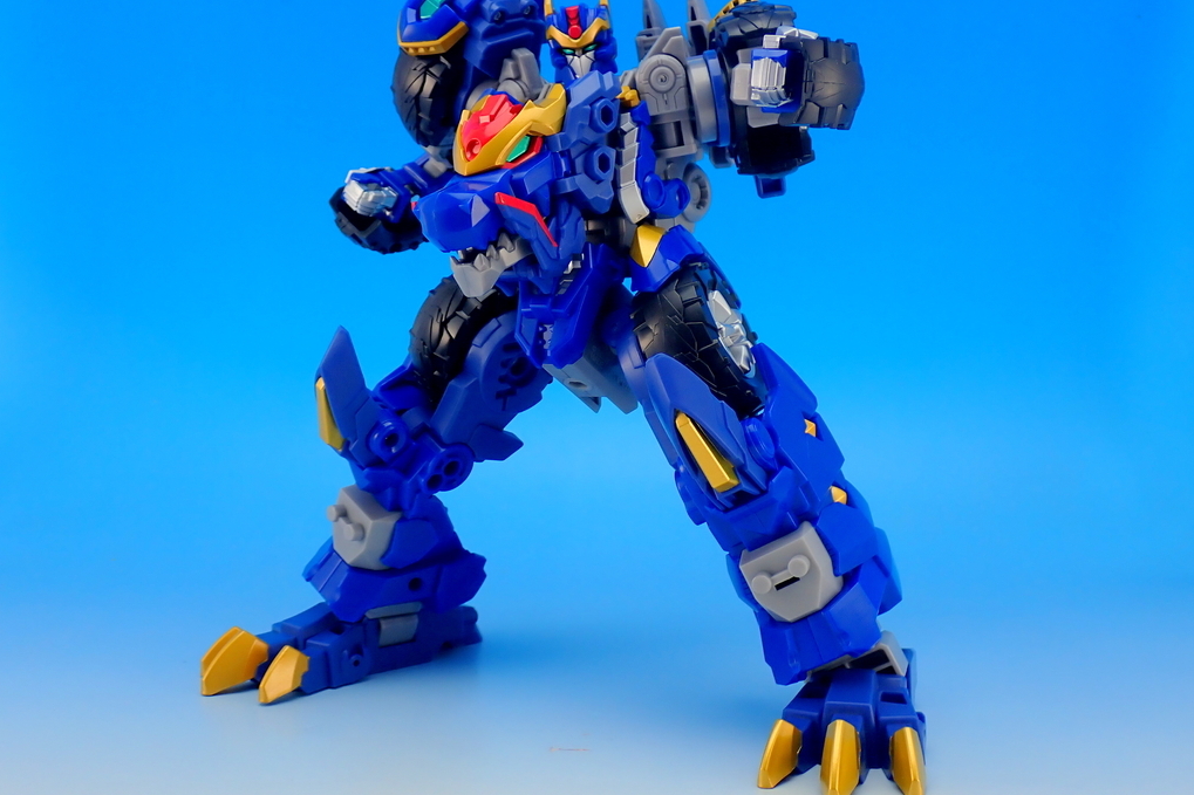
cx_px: 596
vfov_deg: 29.2
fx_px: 1525
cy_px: 365
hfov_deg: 42.8
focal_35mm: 46
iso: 100
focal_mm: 7.84
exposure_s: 1/30
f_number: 2.9
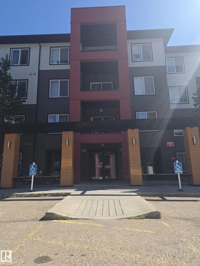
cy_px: 133
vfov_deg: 73.9
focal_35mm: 23
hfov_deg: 58.9
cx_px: 100
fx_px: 177
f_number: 1.7
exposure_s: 1/449
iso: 12
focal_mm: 6.25
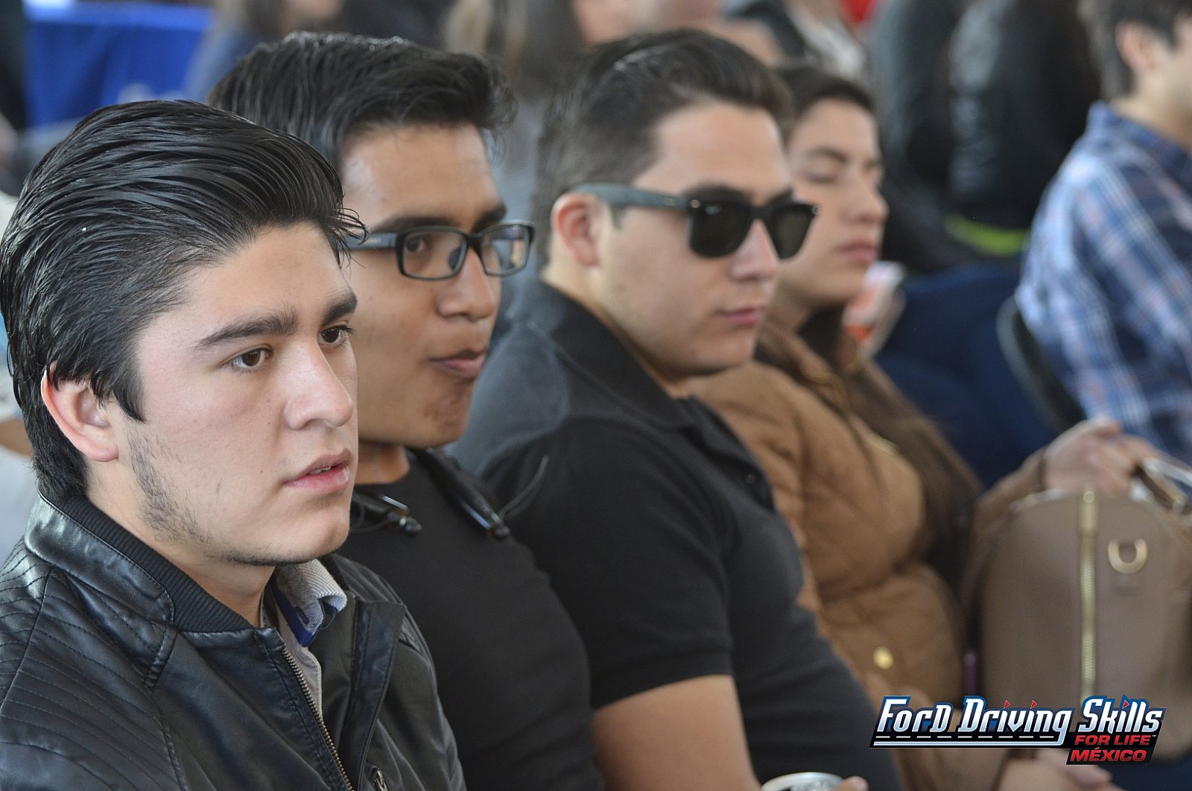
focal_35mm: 112
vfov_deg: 12.1
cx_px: 596
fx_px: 3719
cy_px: 396
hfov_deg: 18.2
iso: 640
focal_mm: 75
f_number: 4.5
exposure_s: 1/125
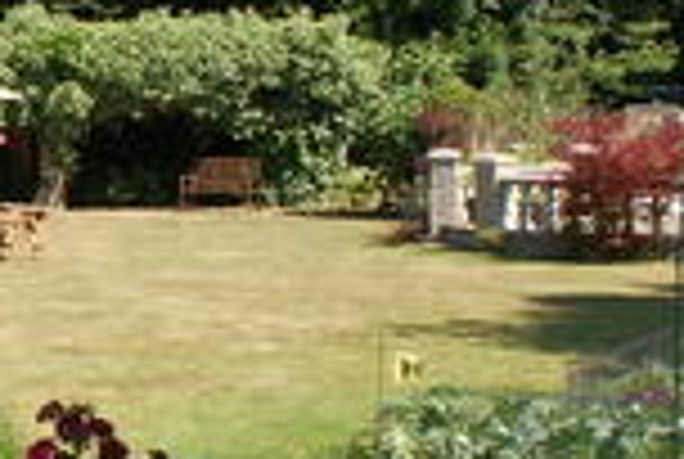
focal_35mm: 110
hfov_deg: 17.7
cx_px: -117
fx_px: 2094
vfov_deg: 12.5
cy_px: 252
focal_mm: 18
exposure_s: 1/100
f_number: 10
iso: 100
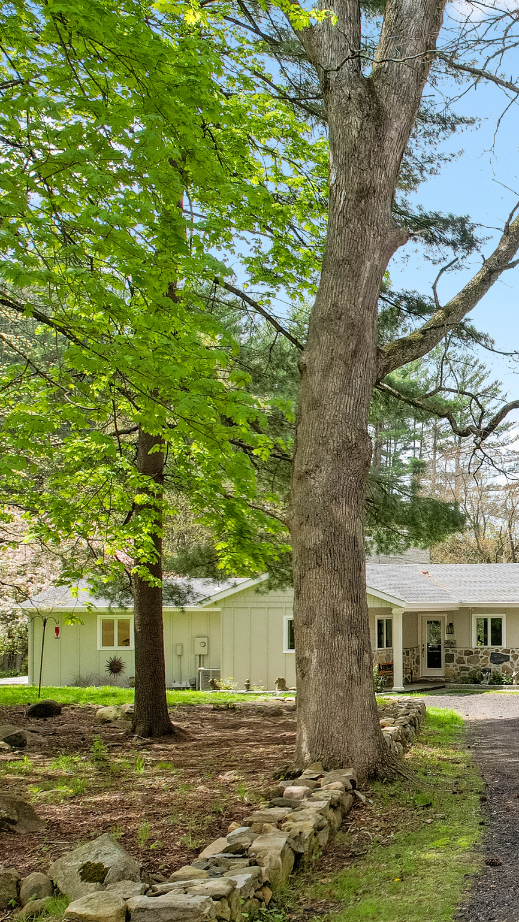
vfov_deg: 44.1
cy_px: 595
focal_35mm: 46
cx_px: 710
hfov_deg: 22.6
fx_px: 1125
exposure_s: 1/1600
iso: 200
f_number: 2.8
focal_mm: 8.38
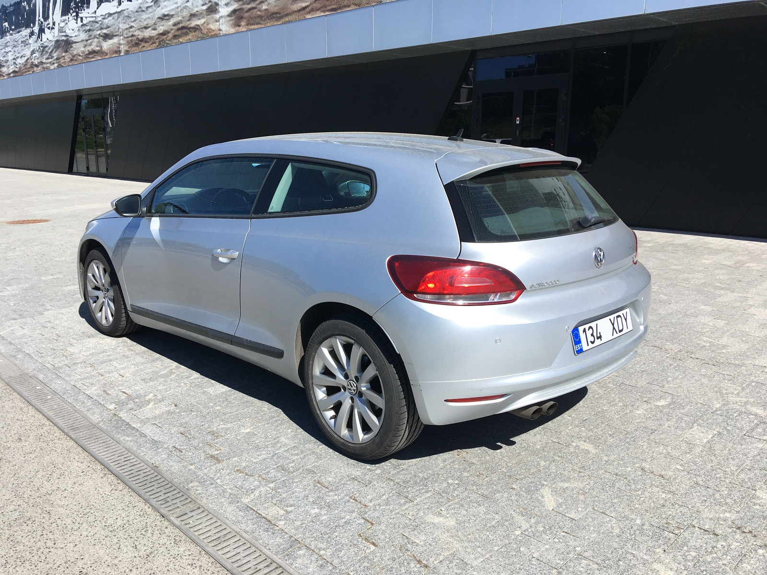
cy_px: 288
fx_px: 643
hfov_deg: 61.7
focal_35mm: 29
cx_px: 384
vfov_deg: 48.2
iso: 25
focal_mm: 4.15
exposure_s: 1/1304
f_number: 2.2
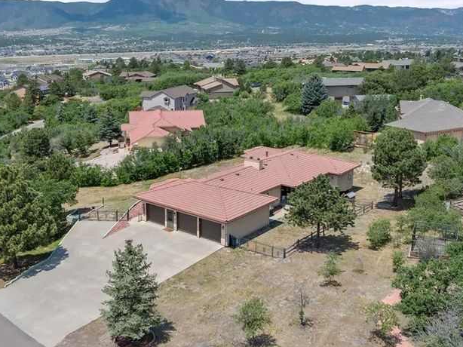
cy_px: 142
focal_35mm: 40
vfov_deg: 35.8
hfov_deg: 46.7
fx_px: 535
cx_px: 197
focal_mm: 12.29
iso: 150
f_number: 2.8
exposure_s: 1/320
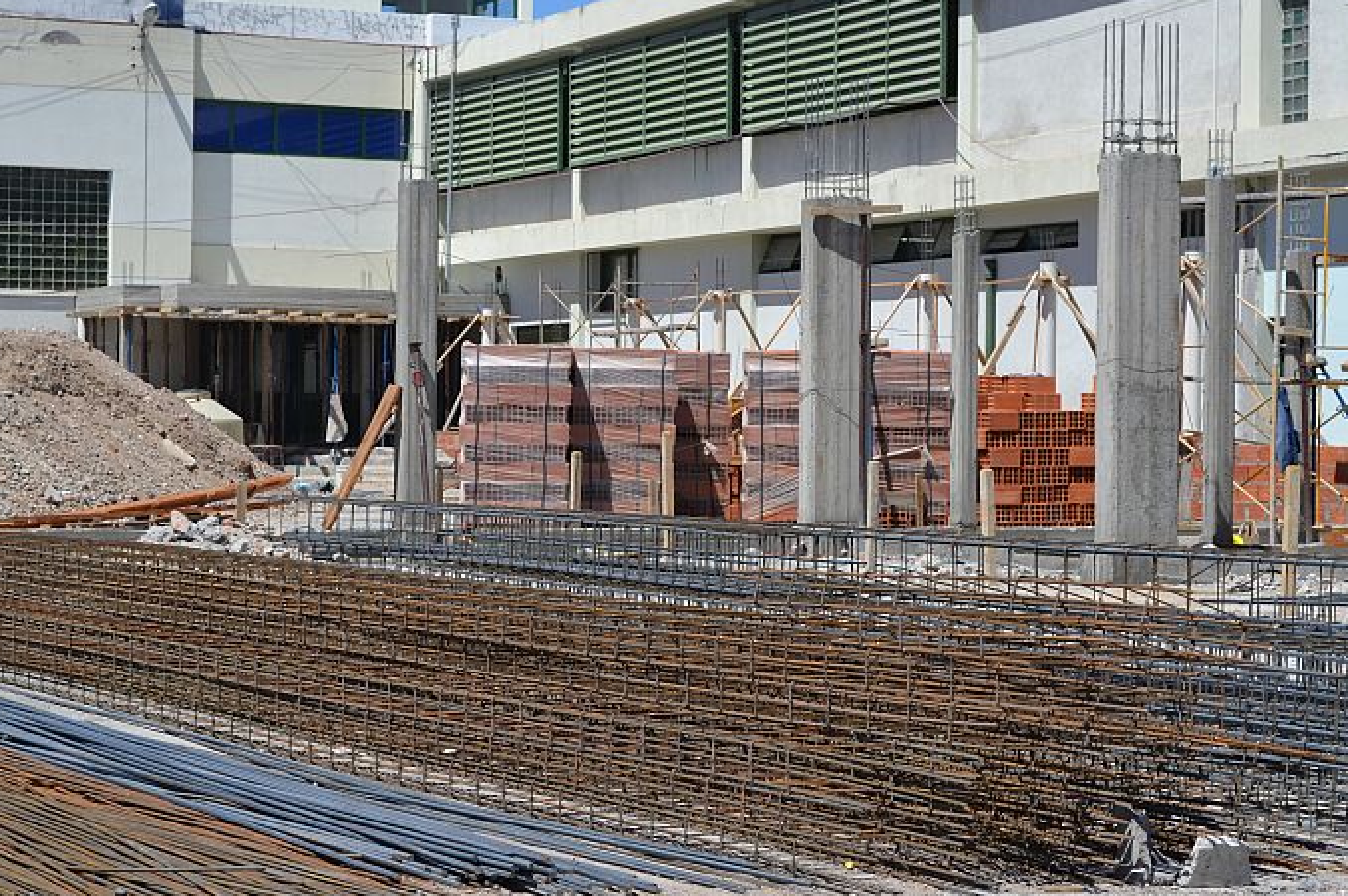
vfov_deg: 16.0
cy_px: 414
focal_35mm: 85
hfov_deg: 23.9
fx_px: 3180
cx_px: 604
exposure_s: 1/250
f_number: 8
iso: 100
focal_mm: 48
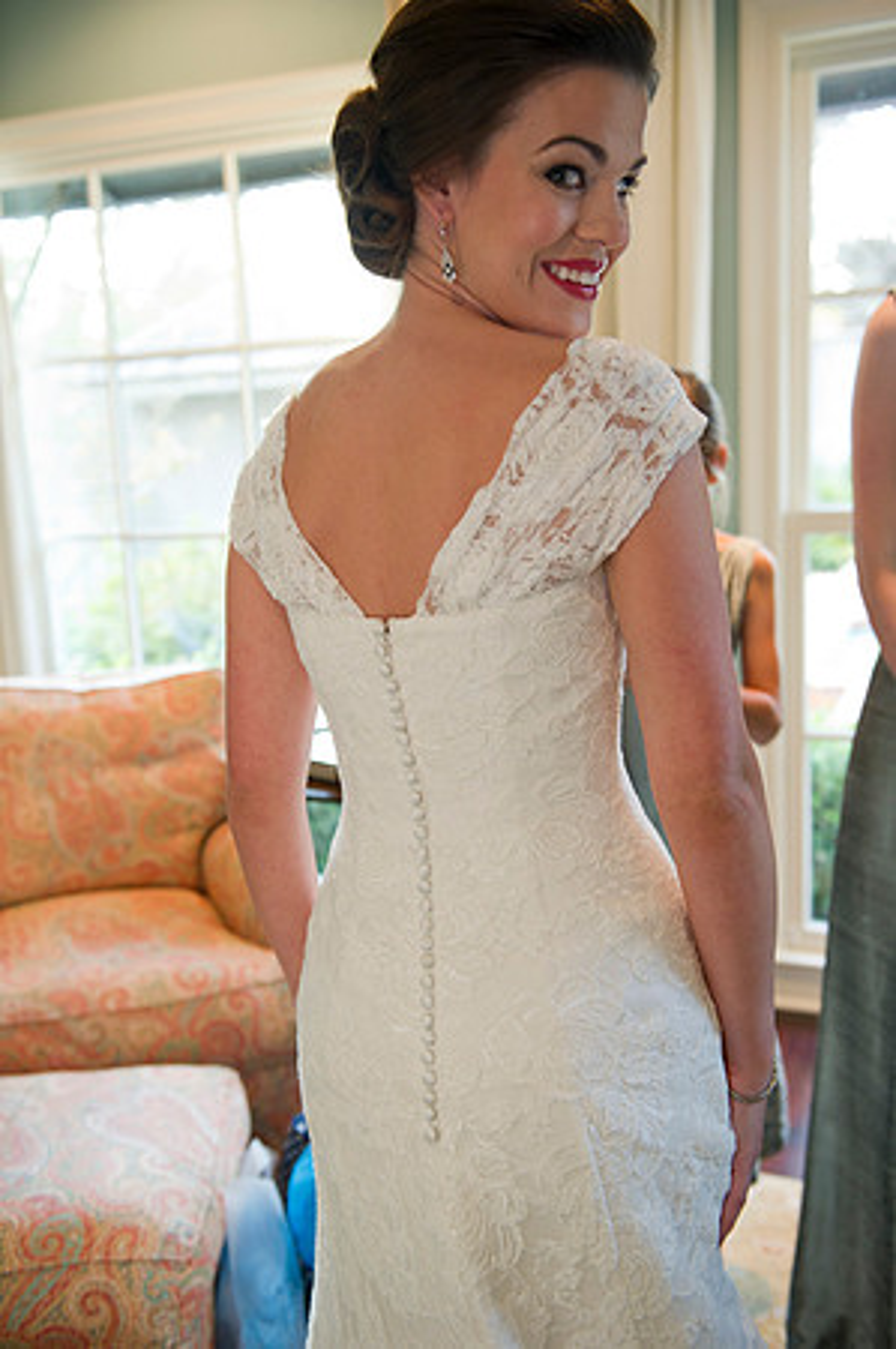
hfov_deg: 36.8
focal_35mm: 36
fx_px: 1347
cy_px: 674
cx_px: 448
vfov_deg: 53.2
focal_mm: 36
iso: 1000
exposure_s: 1/80
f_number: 3.5
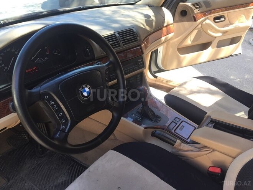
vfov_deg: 48.2
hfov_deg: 61.7
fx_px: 212
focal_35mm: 29
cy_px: 95
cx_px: 126
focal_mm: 4.15
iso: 32
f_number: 2.2
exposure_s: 1/104
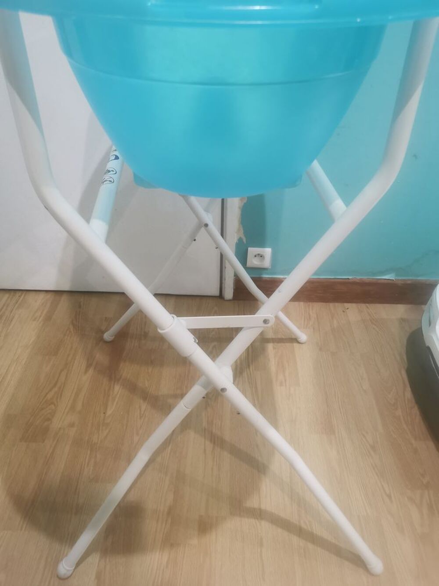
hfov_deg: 51.4
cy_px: 293
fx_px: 456
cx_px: 220
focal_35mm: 27
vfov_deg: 65.3
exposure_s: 1/33.3
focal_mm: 5.58
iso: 400
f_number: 1.8
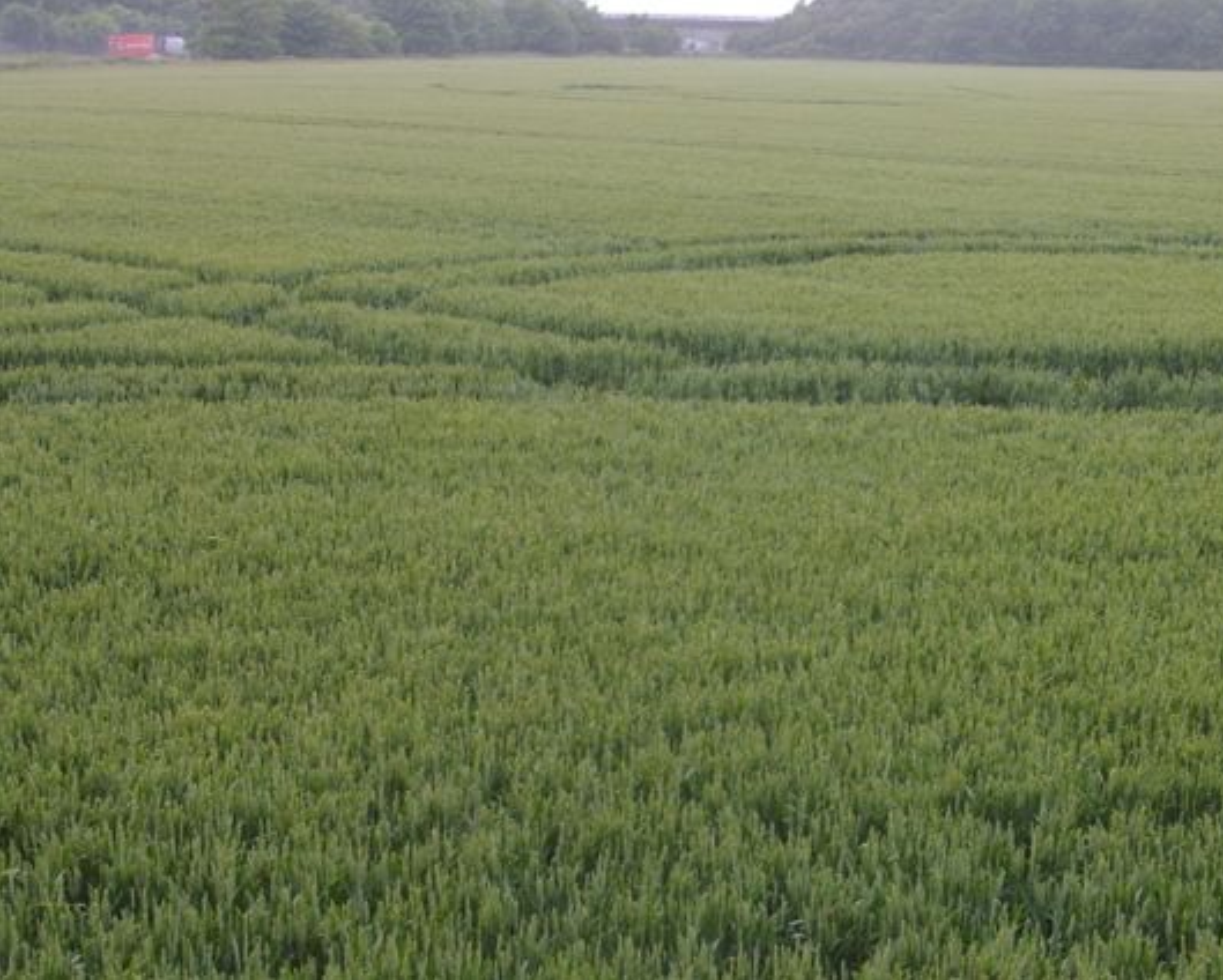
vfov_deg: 25.6
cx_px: 737
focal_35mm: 60
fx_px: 2158
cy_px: 489
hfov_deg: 31.6
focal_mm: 35
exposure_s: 1/180
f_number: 8
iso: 400
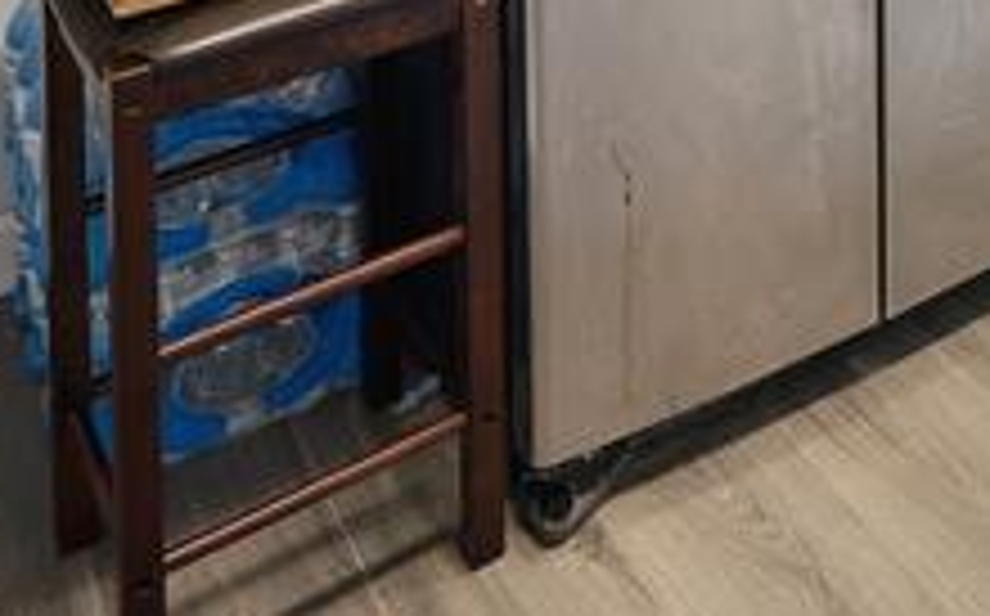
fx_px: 1536
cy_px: -845
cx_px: 1120
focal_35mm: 57
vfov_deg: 14.7
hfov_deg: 31.2
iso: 500
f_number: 8
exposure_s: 1/15
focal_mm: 12
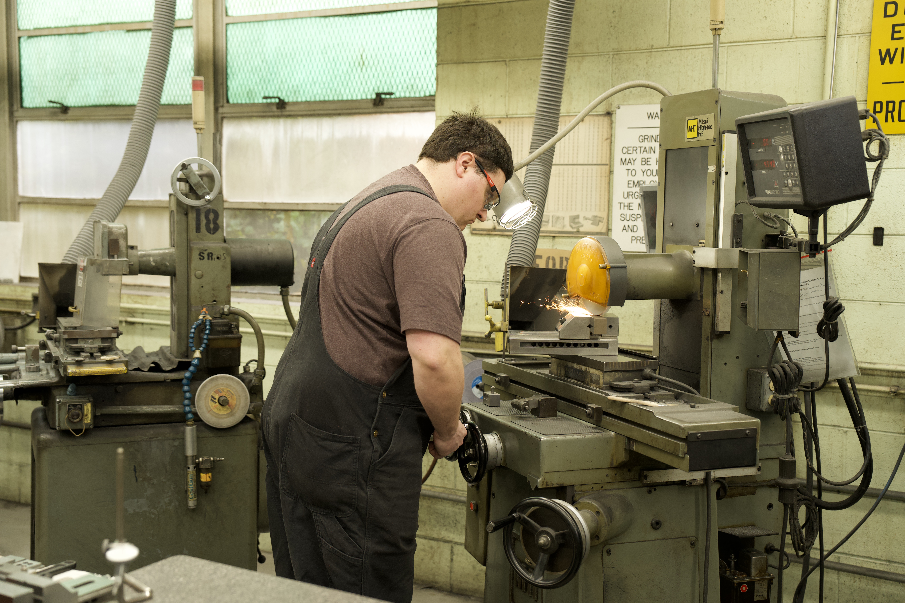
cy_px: 302
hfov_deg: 43.6
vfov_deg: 29.9
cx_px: 452
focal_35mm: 45
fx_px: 1131
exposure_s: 1/160
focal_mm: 45
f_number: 3.5
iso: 1000
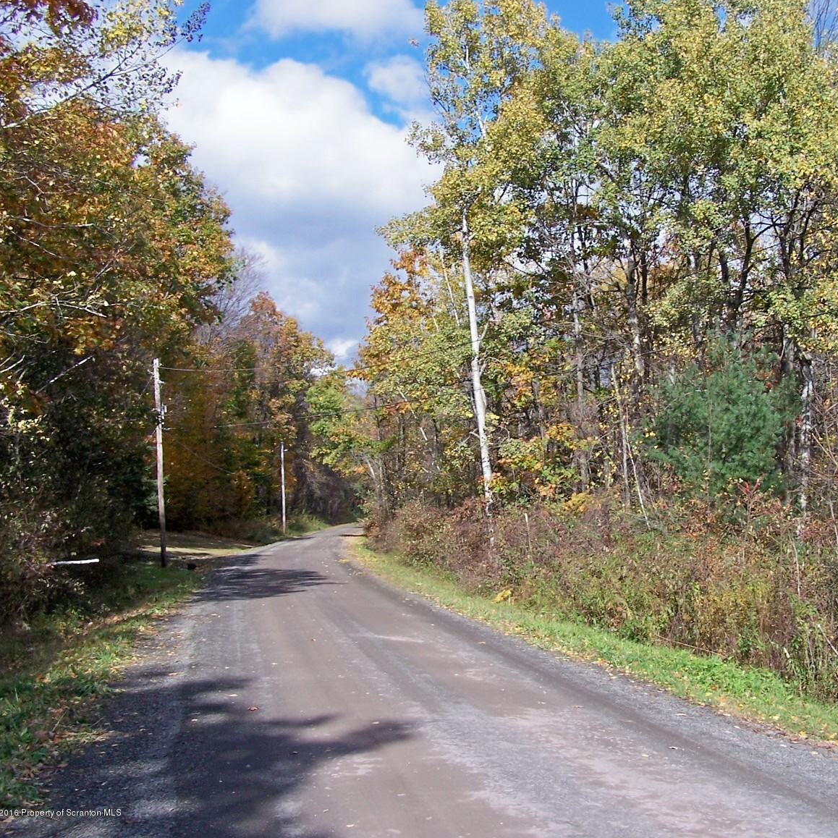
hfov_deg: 37.2
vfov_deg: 37.6
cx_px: 549
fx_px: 1232
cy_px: 420
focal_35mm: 45
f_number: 4
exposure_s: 1/640
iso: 80
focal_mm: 6.3
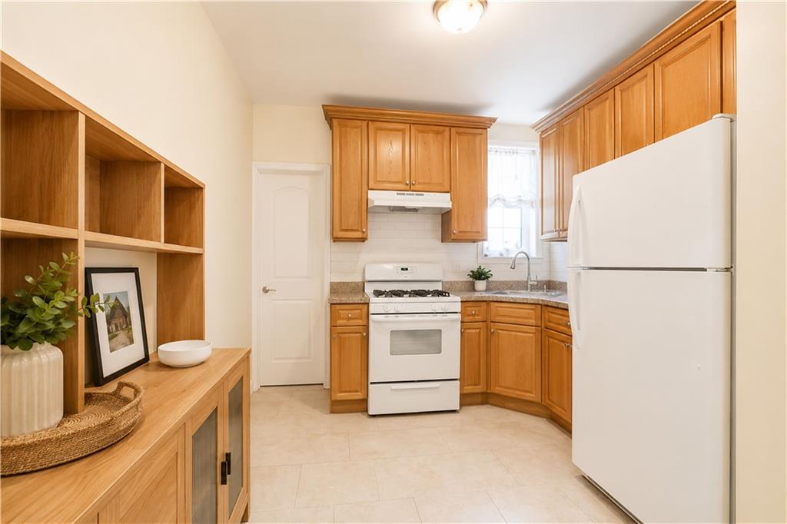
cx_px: 394
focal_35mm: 15
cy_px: 262
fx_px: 328
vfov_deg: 77.3
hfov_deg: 100.4
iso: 2500
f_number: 5.6
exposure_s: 1/50
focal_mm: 10
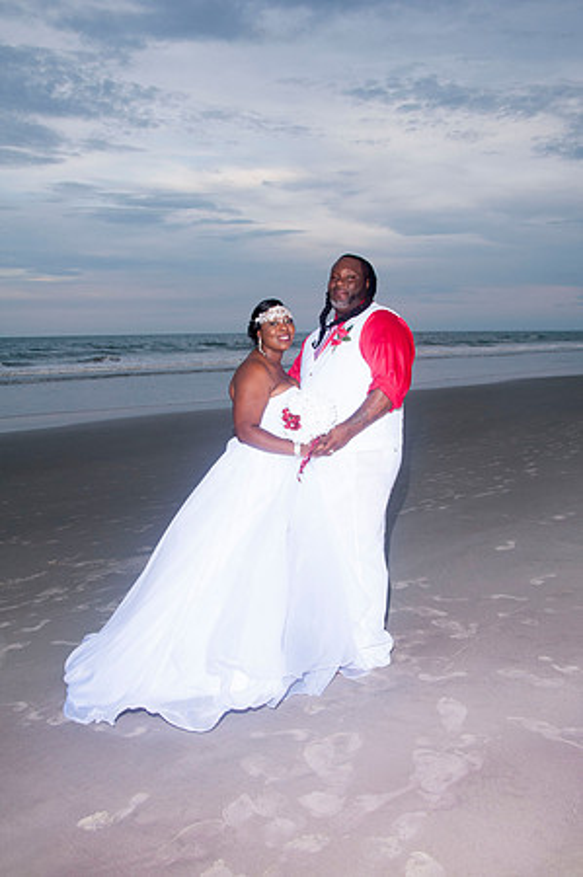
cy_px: 438
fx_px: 803
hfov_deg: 39.9
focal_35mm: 33
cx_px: 292
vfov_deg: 57.3
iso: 400
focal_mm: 22
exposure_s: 1/250
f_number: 7.1
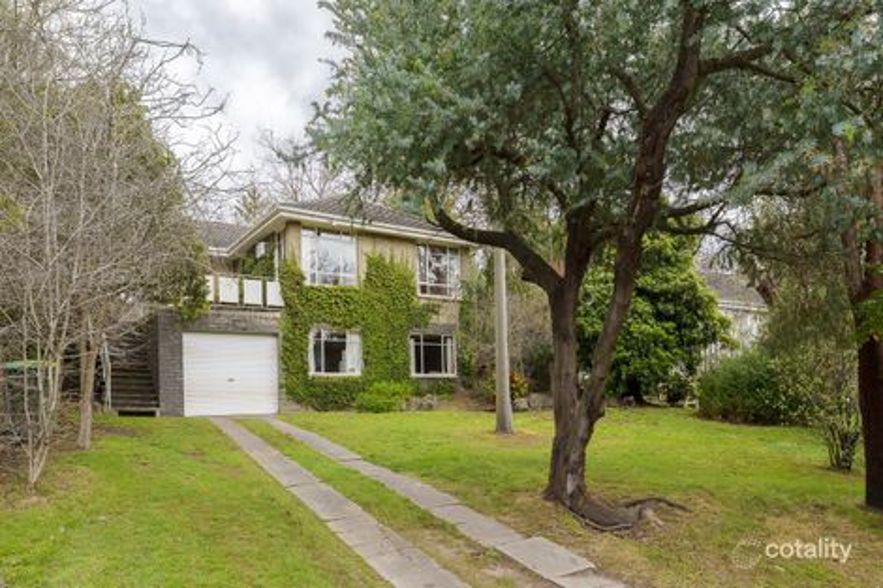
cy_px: 294
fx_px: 588
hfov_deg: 73.8
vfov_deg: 53.1
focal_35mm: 24
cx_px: 442
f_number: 9
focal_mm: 24
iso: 250
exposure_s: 1/1600
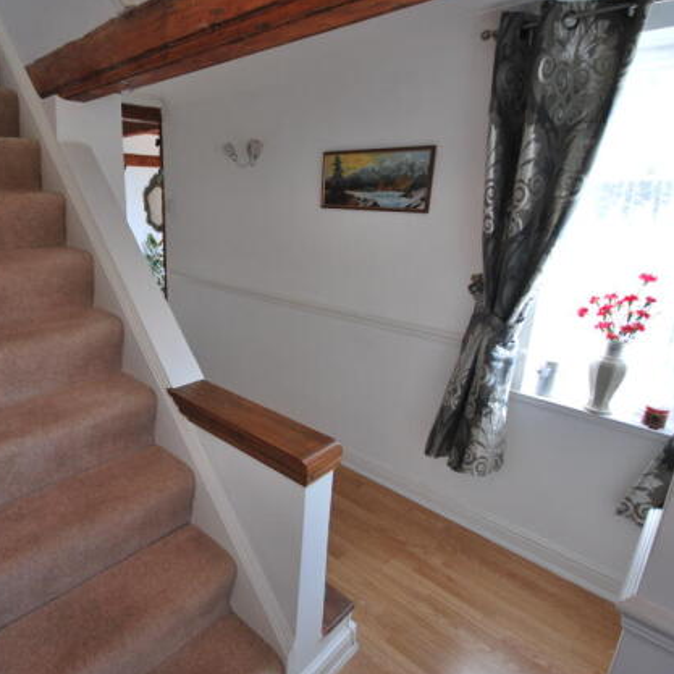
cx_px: 222
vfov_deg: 74.8
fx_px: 441
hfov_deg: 72.5
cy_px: 334
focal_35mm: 20
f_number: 4.5
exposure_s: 1/80
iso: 200
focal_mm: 10
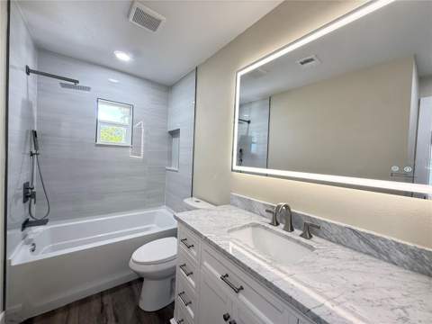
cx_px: 216
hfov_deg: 102.1
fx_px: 175
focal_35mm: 14
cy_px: 162
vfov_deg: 85.7
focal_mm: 2.22
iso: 250
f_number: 2.2
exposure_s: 1/101
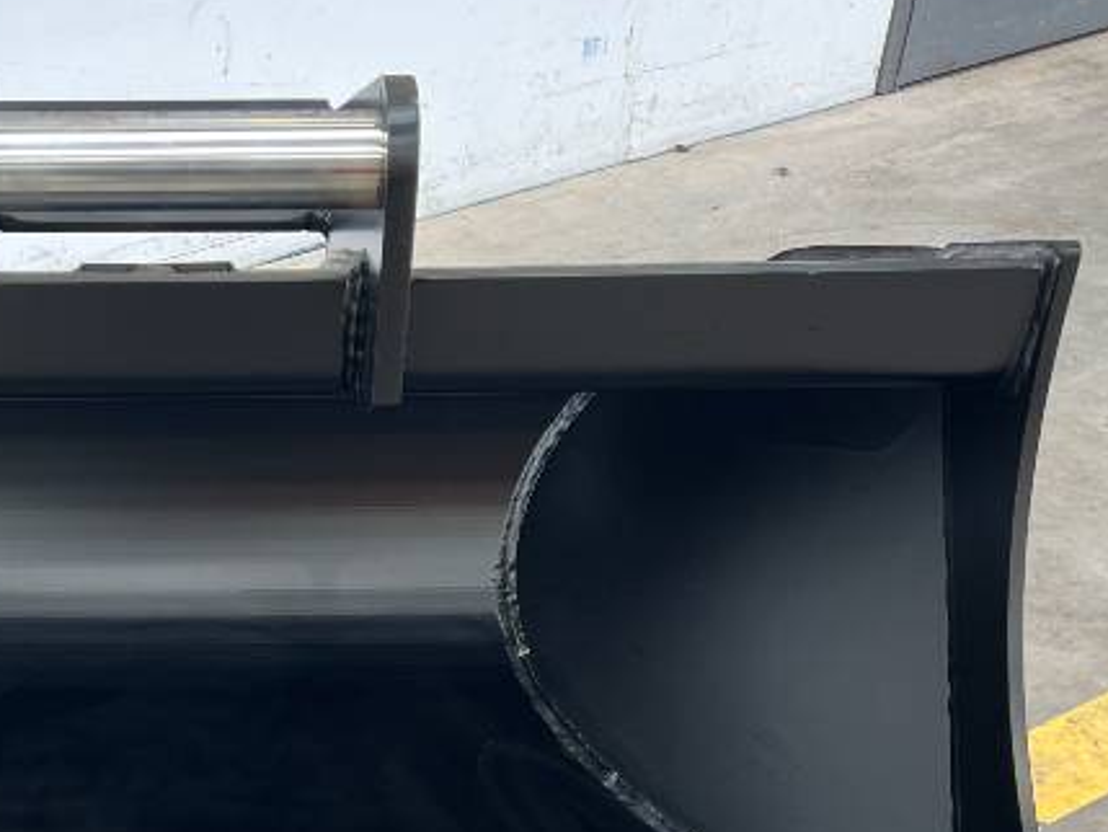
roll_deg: +0.5
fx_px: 1985
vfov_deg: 22.6
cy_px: 868
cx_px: 168
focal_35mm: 62
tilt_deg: -39.6
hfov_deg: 30.2
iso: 40
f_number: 1.5
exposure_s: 1/121
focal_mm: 5.7
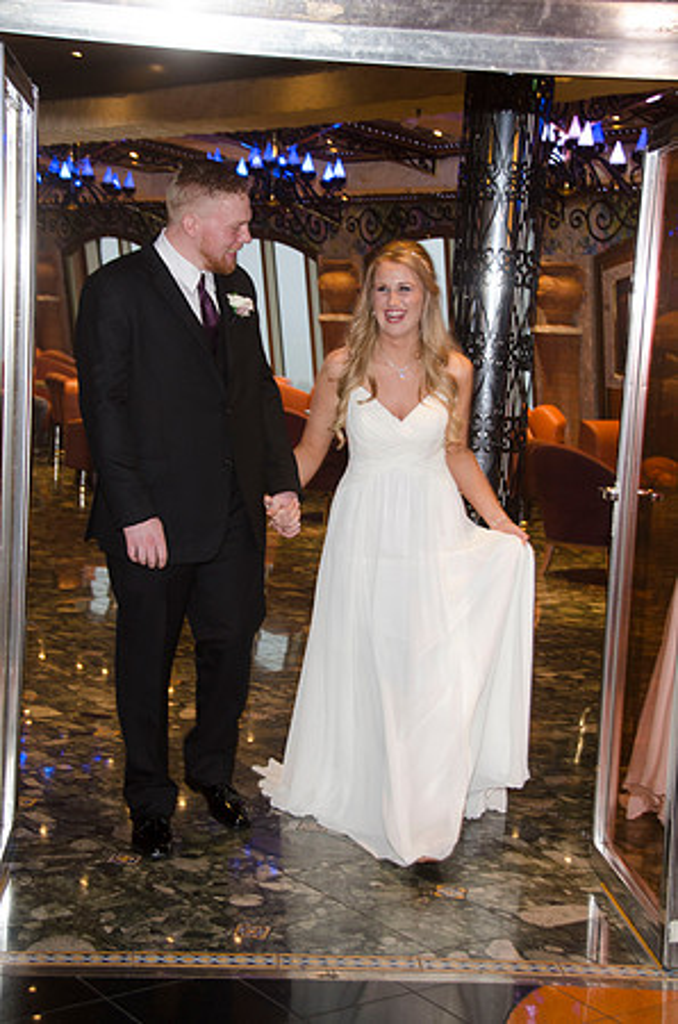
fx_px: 1703
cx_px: 339
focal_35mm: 60
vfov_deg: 33.5
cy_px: 512
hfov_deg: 22.5
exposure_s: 1/60
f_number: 5.6
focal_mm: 40
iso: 400
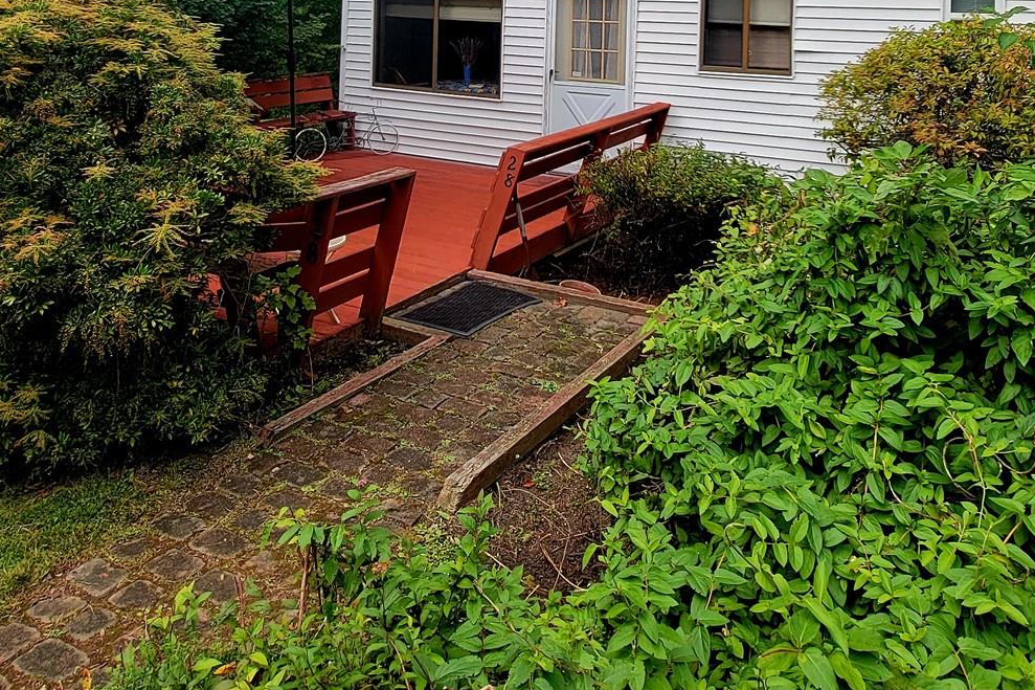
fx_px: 805
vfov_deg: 40.7
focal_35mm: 28
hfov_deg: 65.4
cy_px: 4
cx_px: 545
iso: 50
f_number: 2.2
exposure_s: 1/625
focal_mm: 2.2
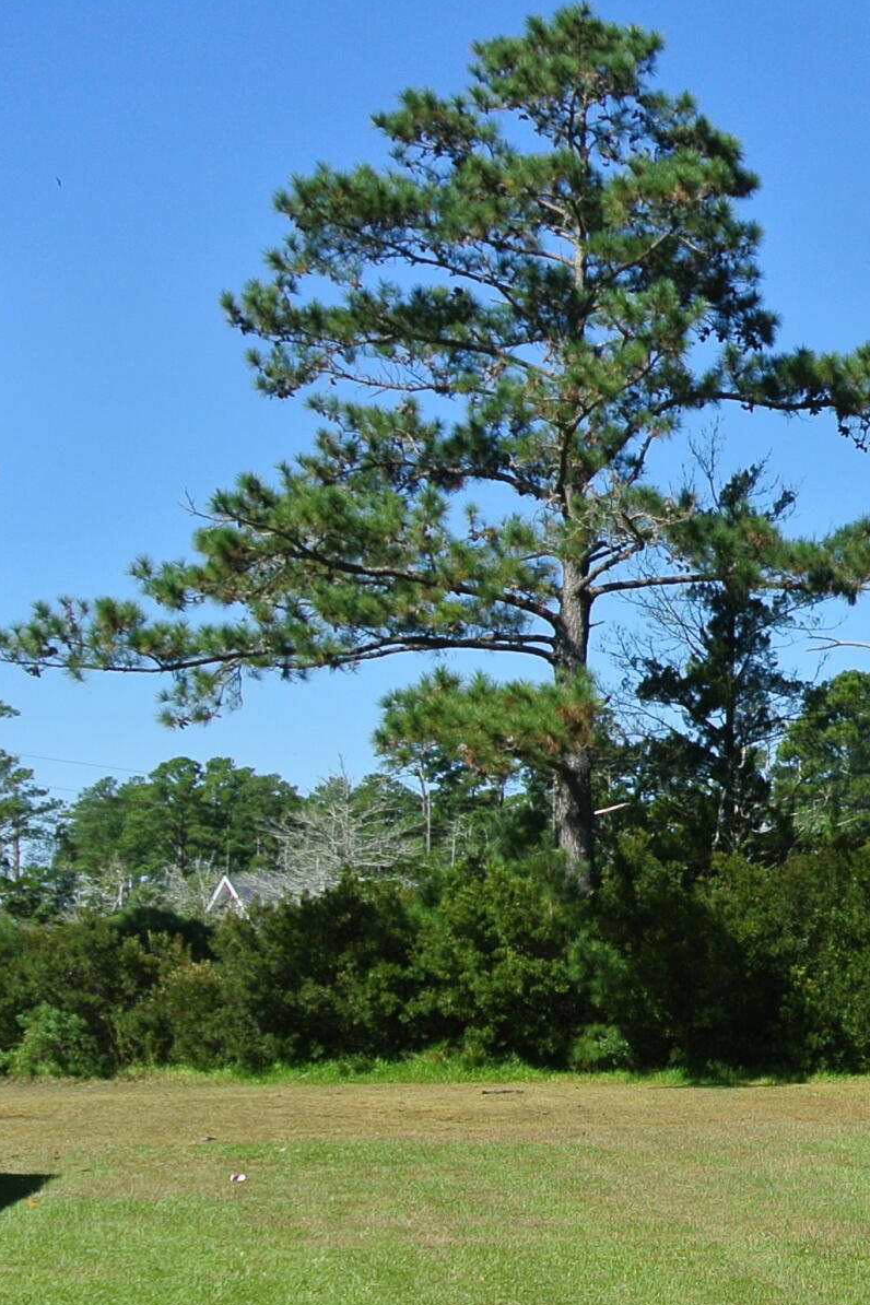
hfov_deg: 16.1
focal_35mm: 78
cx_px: 1268
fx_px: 2827
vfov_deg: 25.6
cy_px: 1035
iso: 100
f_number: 4.5
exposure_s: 1/800
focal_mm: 11.8
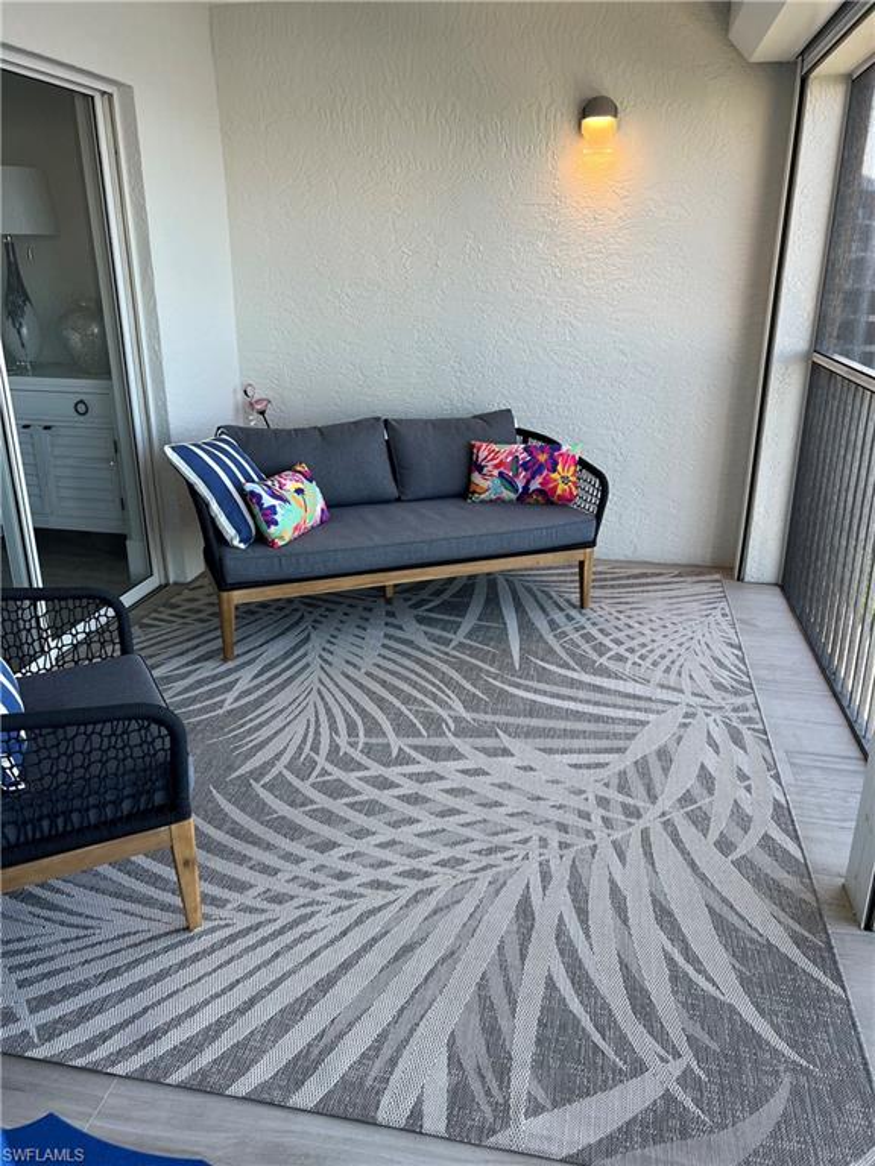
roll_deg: +0.2
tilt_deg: -19.1
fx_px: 876
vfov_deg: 67.3
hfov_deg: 53.1
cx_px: 438
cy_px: 583
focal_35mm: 26
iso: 40
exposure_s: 1/147
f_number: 1.5
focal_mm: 5.7
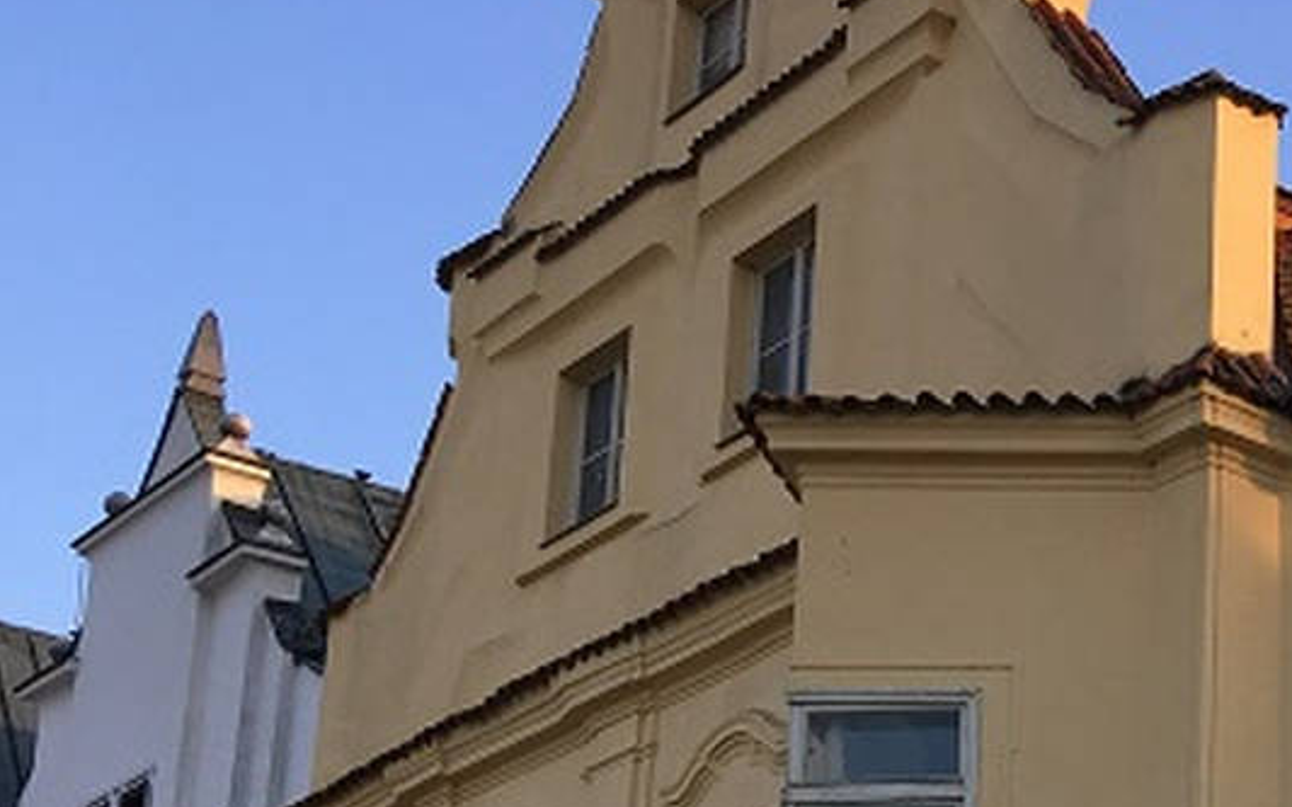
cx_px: 1723
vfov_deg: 15.2
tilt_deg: +14.0
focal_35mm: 83
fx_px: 2922
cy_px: 967
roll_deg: +0.9
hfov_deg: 22.1
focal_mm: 4.15
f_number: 2.2
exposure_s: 1/331
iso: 25
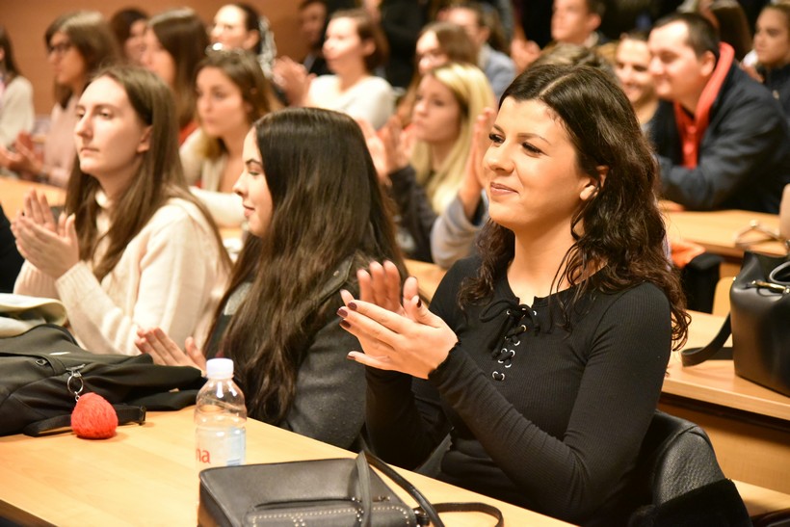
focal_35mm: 85
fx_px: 1865
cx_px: 395
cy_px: 264
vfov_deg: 16.1
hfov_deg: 23.9
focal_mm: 85
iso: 10000
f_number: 4
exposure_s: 1/200
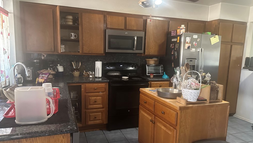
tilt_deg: -6.8
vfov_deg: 42.8
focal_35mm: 27
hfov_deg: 69.9
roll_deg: -2.0
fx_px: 181
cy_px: 82
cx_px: 128
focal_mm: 6.86
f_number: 1.78
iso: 800
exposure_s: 1/40
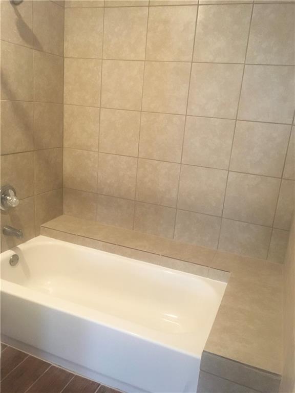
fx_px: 330
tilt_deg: -16.6
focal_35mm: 29
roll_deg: -3.3
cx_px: 148
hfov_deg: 48.2
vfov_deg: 61.7
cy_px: 196
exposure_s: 1/30
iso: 200
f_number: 2.2
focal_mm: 4.15
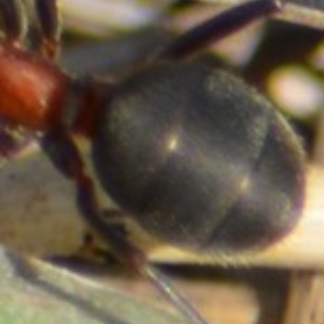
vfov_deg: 0.7
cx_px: -1
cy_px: 165
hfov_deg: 0.7
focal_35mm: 2432
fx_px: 25754
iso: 200
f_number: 6.3
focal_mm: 300
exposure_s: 1/640
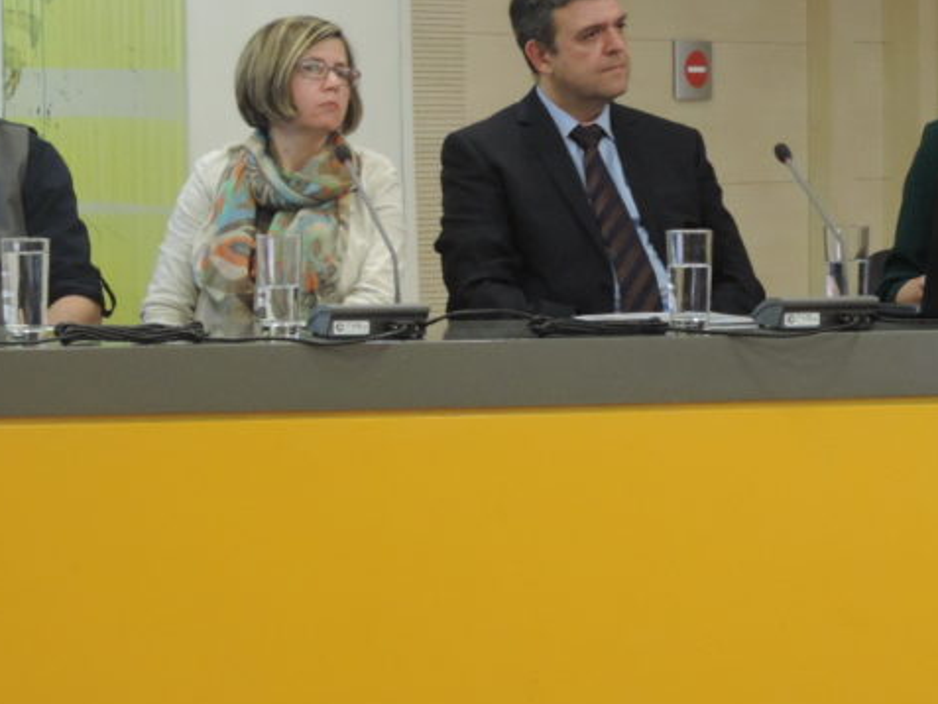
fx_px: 3198
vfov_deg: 12.5
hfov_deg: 16.7
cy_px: 246
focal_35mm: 118
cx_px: 381
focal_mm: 9.8
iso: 400
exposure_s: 1/25
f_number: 3.7
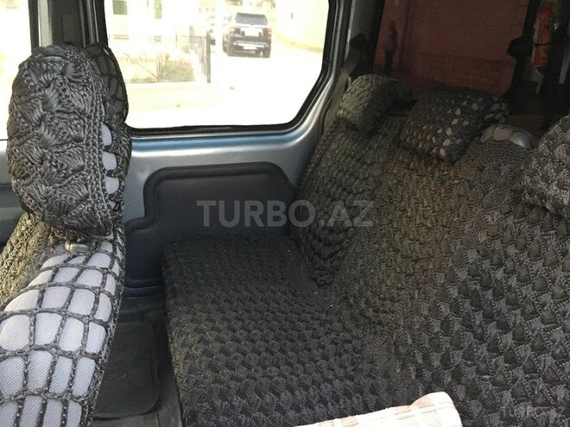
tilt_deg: -20.3
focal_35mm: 29
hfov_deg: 61.7
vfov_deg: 48.2
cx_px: 285
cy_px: 214
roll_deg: -2.5
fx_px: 478
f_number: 2.2
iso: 500
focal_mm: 4.15
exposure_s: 1/17
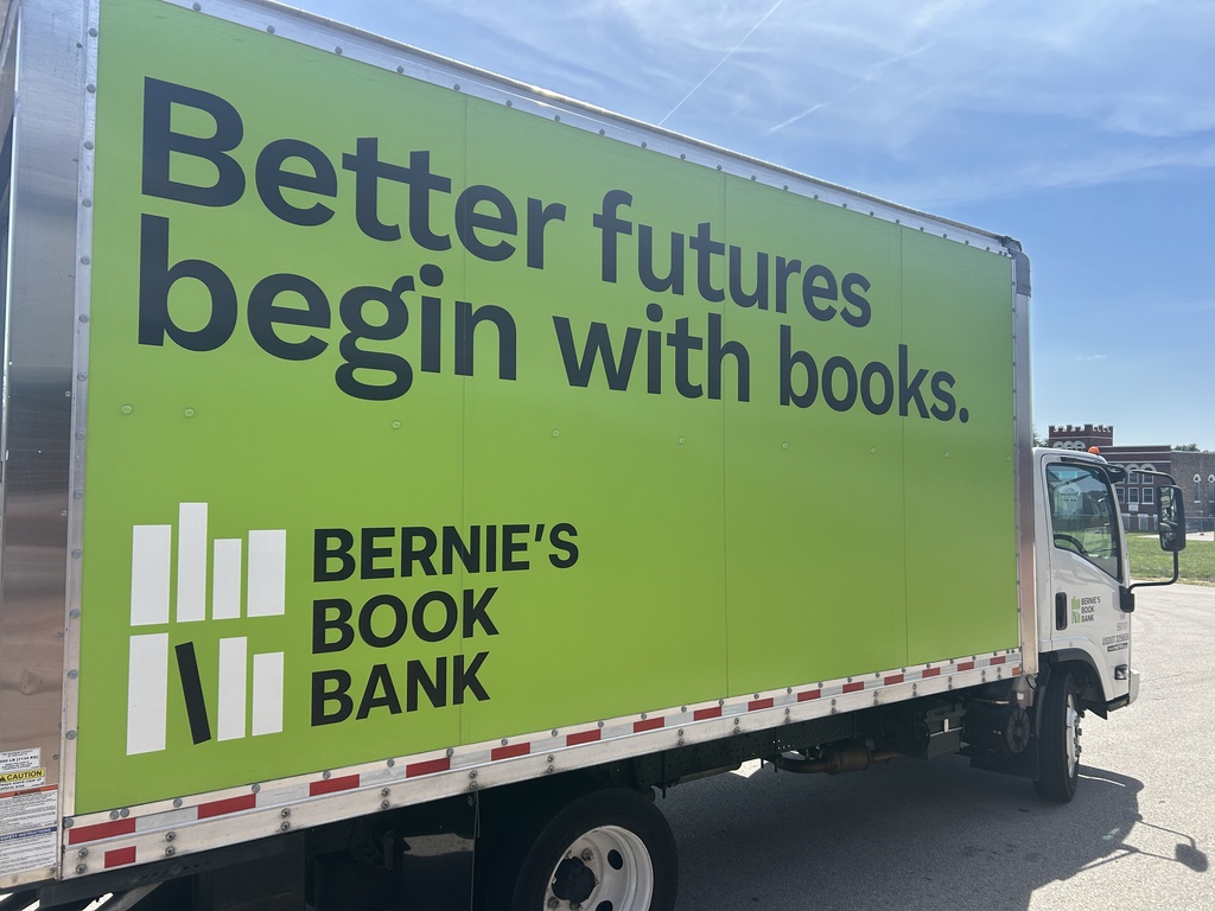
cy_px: 456
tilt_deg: +1.9
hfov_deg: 67.3
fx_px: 913
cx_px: 608
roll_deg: -0.3
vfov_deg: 53.1
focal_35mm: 26
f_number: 1.5
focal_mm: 5.7
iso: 50
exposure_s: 1/2632
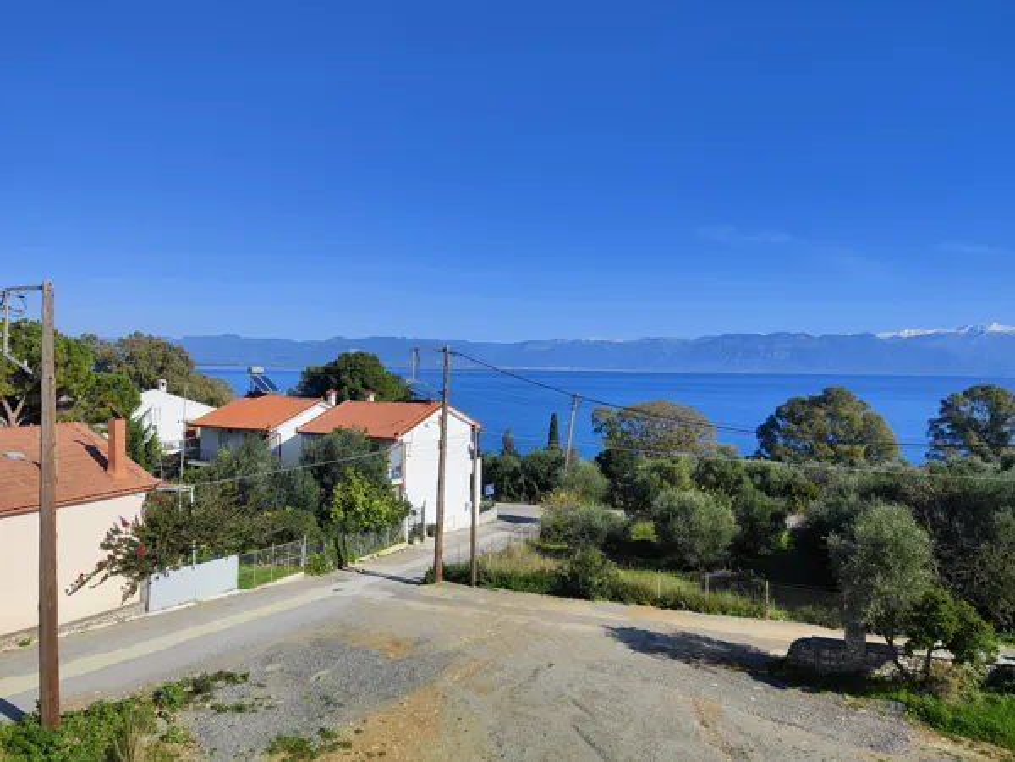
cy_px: 381
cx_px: 508
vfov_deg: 58.9
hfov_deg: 73.9
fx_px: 674
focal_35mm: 23
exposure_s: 1/5702
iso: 50
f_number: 1.8
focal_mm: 5.4
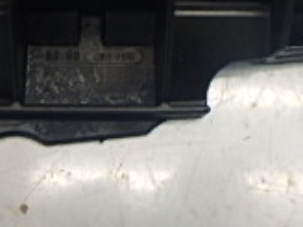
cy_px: -98
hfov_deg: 23.7
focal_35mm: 82
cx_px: 98
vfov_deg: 16.6
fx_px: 718
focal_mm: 3.7
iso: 200
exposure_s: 1/40
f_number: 3.5
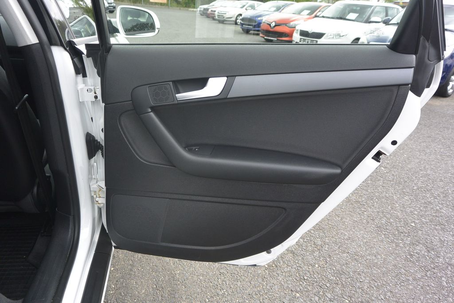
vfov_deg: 47.9
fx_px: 341
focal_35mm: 27
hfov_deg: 67.4
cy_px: 152
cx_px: 227
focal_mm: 10
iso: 160
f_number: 3.5
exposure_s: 1/400
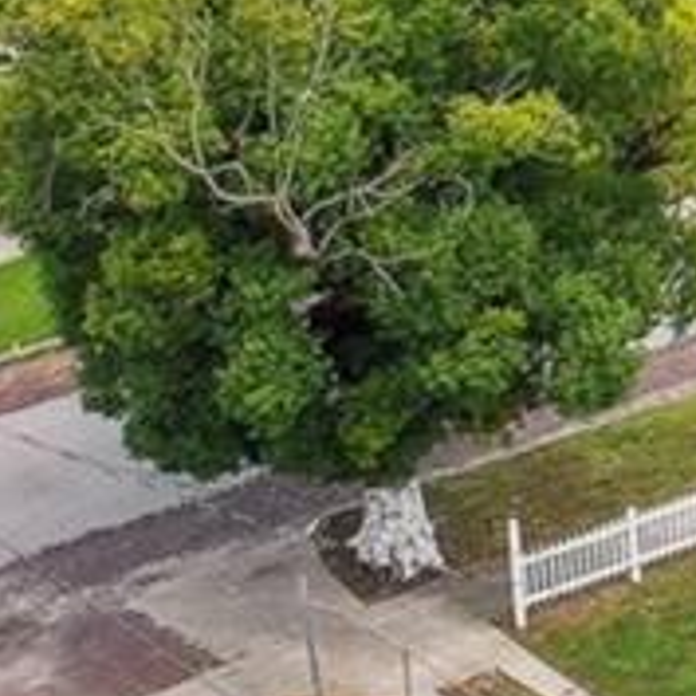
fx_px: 4891
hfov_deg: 7.4
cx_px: 1880
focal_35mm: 215
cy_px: -562
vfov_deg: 7.9
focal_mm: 10.3
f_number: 5.6
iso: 100
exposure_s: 1/400
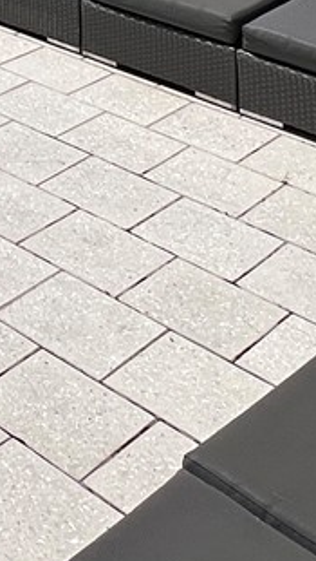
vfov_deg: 20.6
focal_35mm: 73
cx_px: -339
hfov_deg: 13.8
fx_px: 1084
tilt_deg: +1.1
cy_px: -442
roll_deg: -0.2
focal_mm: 1.57
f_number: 1.8
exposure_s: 1/3125
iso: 32
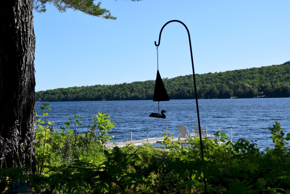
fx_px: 483
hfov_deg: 33.4
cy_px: 97
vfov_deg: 22.6
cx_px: 145
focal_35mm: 60
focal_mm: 40
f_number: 10
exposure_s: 1/400
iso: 200
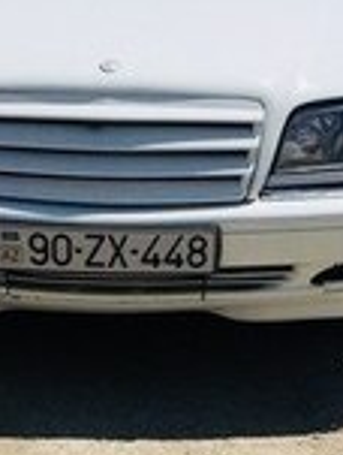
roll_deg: -0.4
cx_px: 96
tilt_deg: -33.0
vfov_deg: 19.4
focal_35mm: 95
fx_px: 1250
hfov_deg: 15.6
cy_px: 545
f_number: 2.2
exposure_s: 1/5650
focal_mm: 4.15
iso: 32
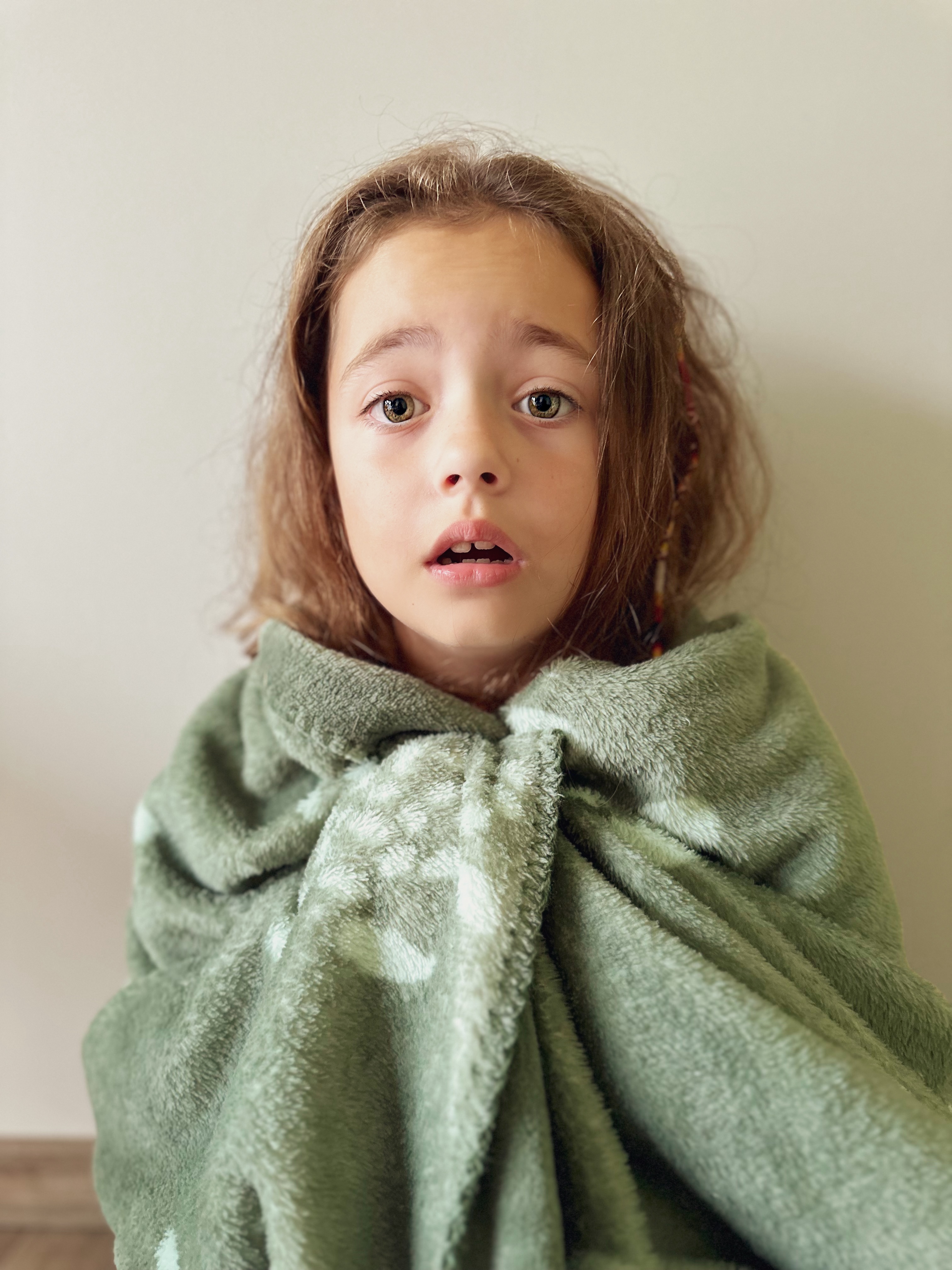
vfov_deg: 71.6
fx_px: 880
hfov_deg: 56.8
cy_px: 635
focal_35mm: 24
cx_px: 476
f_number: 1.8
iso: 400
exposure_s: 1/60
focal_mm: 6.86
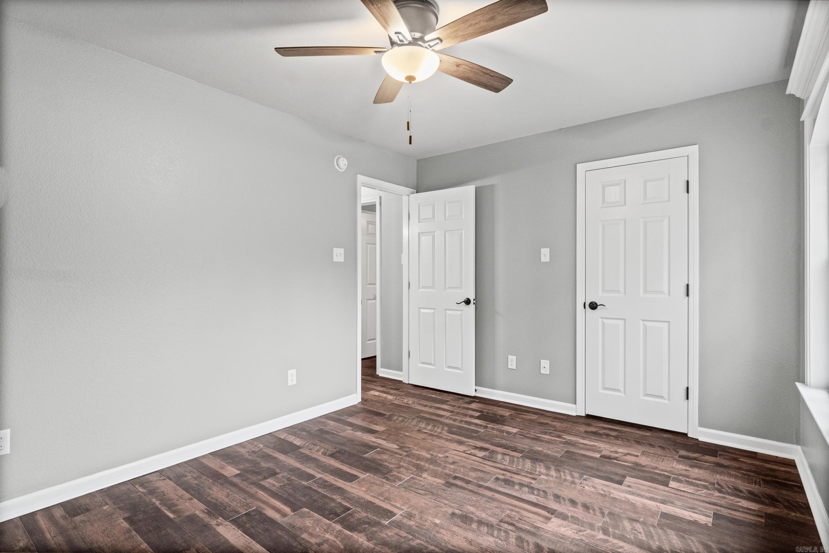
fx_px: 414
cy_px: 276
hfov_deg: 90.0
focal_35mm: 18
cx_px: 414
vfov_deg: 67.4
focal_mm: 12
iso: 250
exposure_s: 1/3
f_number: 9
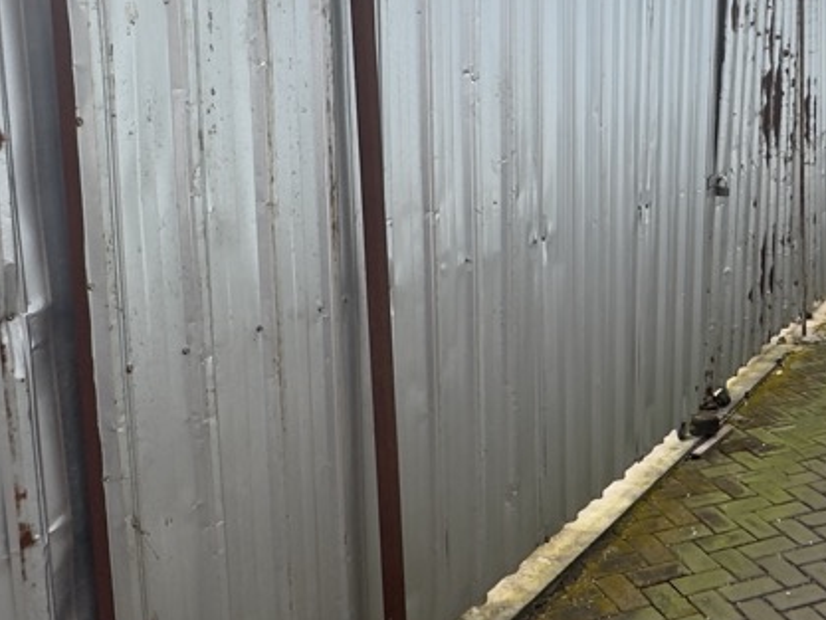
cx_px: 568
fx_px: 1026
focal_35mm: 43
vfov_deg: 33.1
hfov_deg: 43.1
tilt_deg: -5.1
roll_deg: +0.9
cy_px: 166
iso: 40
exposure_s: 1/208
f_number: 2.2
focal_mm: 2.22
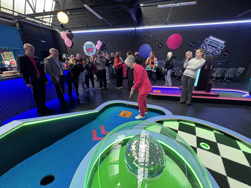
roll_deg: +0.6
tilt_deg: -20.0
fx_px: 102
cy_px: 94
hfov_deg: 102.1
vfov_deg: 85.7
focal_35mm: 14
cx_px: 126
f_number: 2.2
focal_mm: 2.22
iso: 640
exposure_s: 1/58
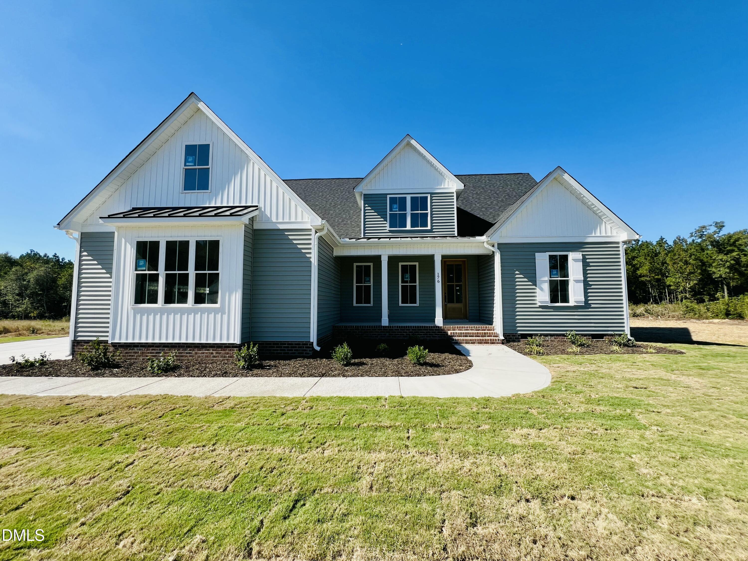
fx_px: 281
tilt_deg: +4.3
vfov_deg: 89.9
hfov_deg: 106.2
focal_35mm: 13
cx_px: 374
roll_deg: -0.4
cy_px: 280
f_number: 1.8
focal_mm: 1.57
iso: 32
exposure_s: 1/968
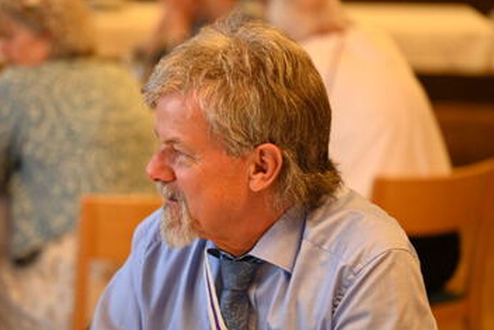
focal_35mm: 143
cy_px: 163
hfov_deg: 14.3
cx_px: 184
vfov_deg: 9.6
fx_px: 1963
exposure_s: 1/640
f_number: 2.8
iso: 5000
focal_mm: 105
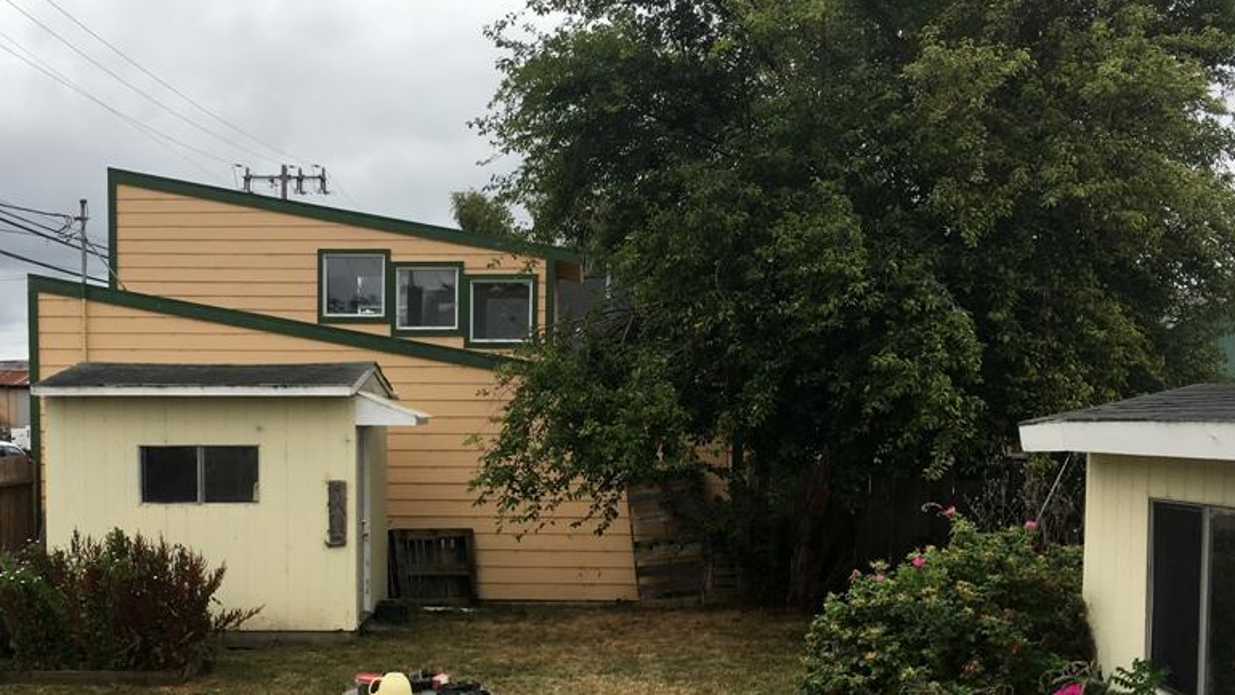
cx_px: 524
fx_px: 1375
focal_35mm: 42
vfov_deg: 27.8
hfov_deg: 48.2
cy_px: 543
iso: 25
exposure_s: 1/836
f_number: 2.2
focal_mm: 4.15
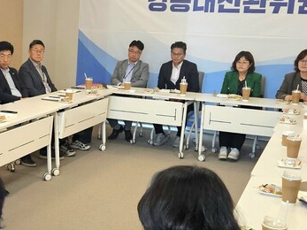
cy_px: 121
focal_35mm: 63
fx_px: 559
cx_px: 47
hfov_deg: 29.8
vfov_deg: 23.3
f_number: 1.8
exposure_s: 1/120
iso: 160
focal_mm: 5.4
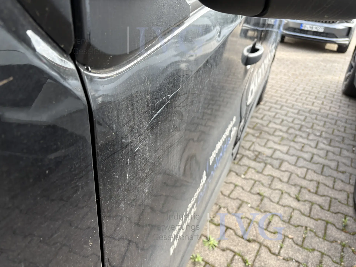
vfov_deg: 53.1
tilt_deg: -29.2
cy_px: 134
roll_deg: -5.8
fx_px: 267
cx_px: 178
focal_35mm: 26
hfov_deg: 67.3
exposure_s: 1/150
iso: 32
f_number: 1.6
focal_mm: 5.96
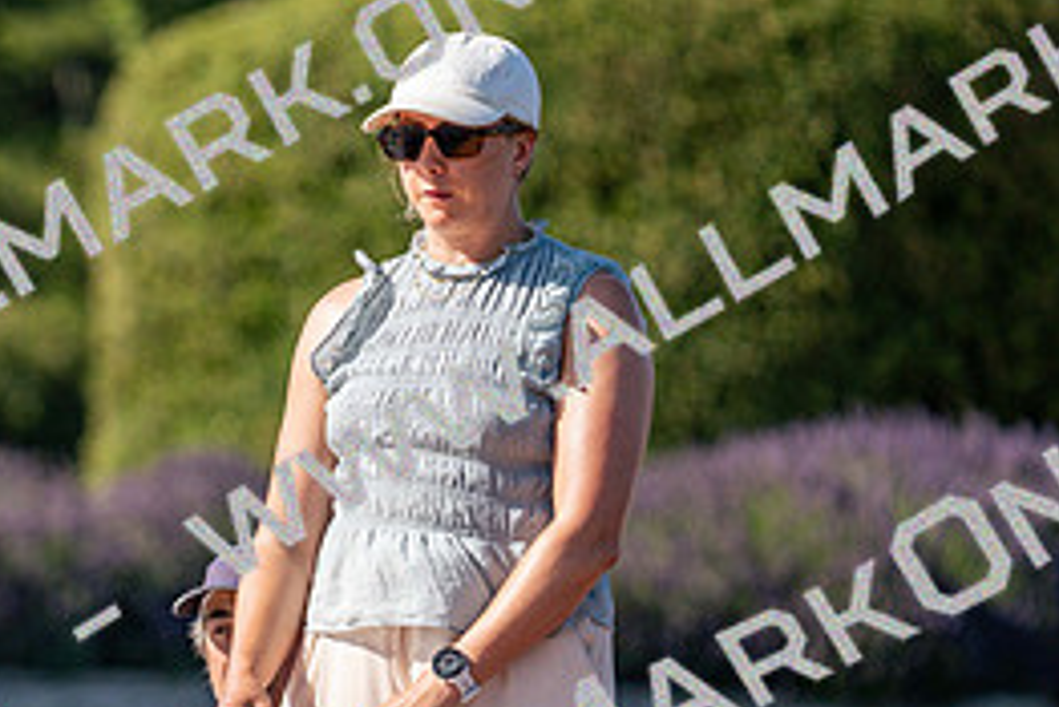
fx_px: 22810
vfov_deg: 1.8
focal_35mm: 775
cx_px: -109
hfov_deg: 2.7
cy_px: 644
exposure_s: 1/2000
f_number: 6.3
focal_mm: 350
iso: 400
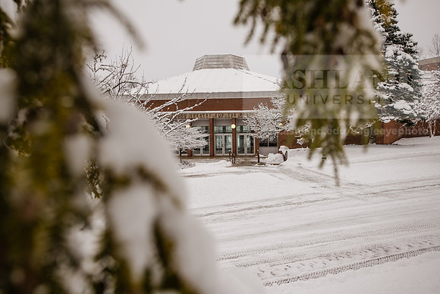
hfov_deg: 58.7
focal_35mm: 32
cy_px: 147
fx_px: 391
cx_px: 220
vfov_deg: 41.1
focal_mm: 32
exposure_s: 1/500
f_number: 5
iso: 200
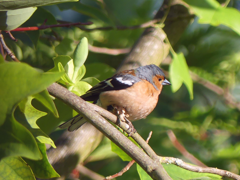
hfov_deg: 1.7
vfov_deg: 1.2
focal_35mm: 1200
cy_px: 90
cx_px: 120
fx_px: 8319
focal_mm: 108
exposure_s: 1/320
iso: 100
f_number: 4
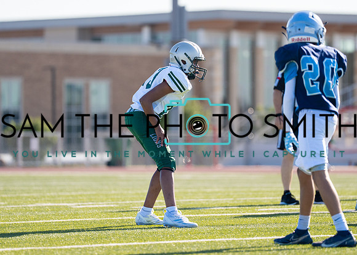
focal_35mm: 290
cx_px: 174
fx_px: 2937
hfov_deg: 7.0
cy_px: 116
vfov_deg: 5.0
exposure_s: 1/5000
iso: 400
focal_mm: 200
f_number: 2.8
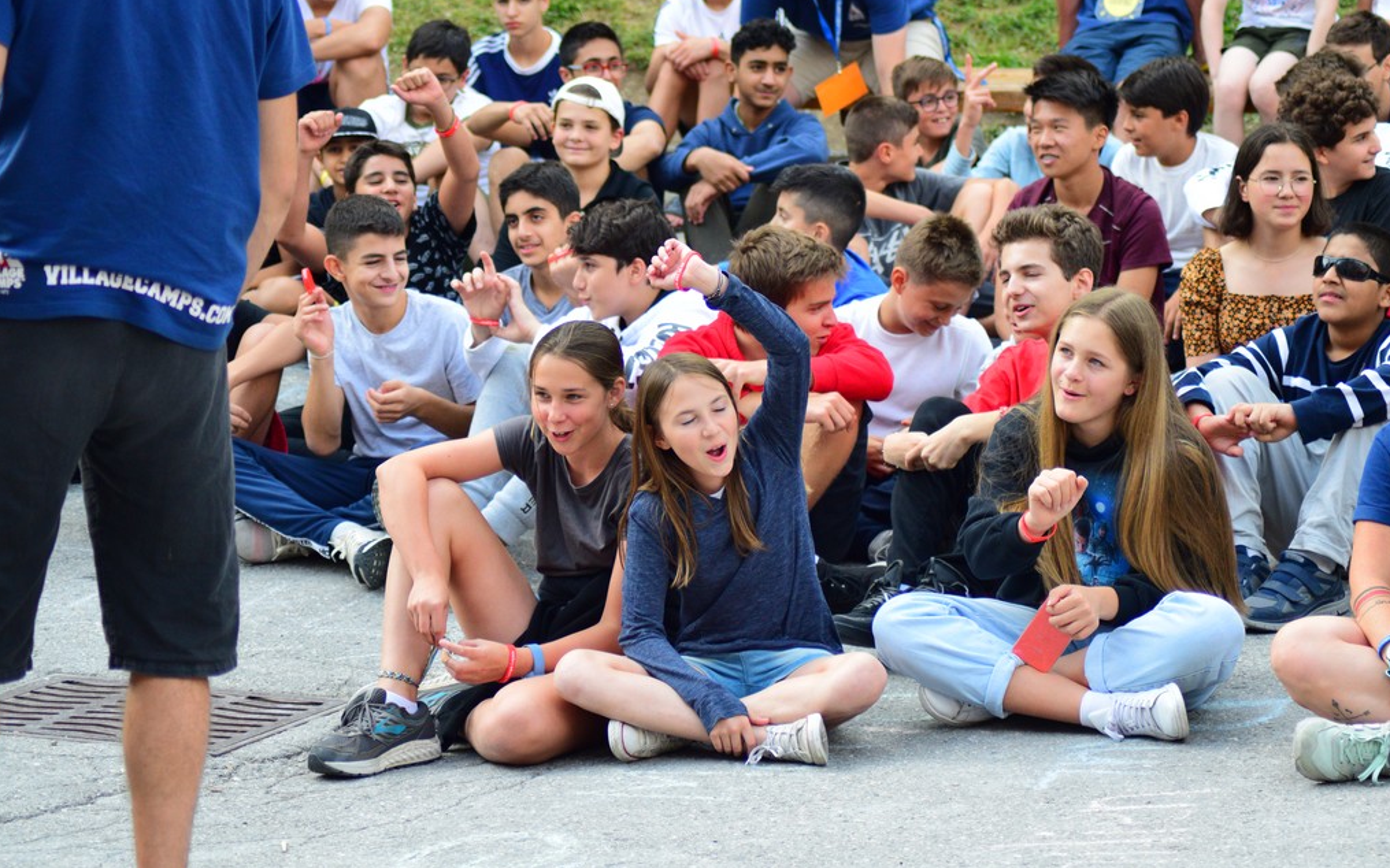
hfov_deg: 19.3
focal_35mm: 108
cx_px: 696
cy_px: 410
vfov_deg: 12.1
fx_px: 4091
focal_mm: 70
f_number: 4
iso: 1250
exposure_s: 1/1250
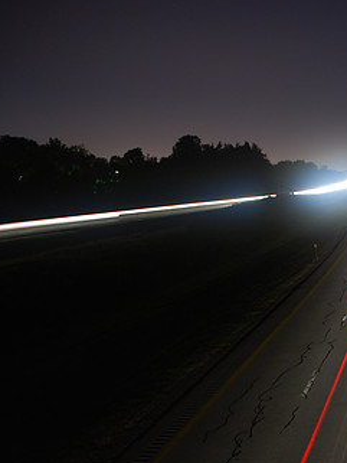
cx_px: 371
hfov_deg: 28.4
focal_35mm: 47
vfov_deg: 40.3
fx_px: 628
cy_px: 265
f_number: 3.5
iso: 200
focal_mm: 18
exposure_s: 13.8
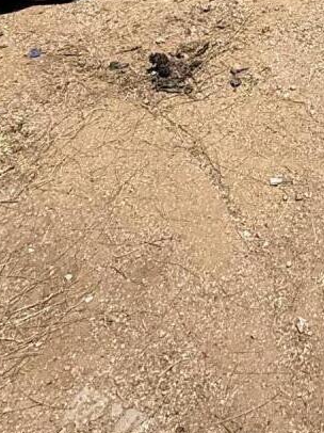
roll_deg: +2.0
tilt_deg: -11.3
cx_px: 393
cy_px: -219
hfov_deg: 19.9
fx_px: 862
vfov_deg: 22.8
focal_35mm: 69
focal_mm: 2.22
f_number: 2.2
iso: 50
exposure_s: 1/4149
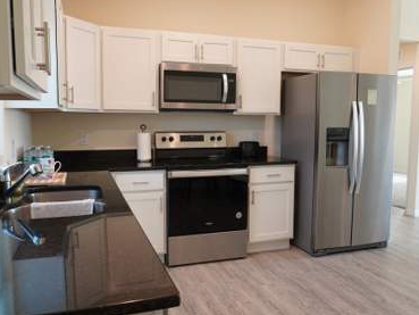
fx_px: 363
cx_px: 198
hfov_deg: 59.9
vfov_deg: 46.8
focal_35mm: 30
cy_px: 154
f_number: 4
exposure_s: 1/160
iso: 1000
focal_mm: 16
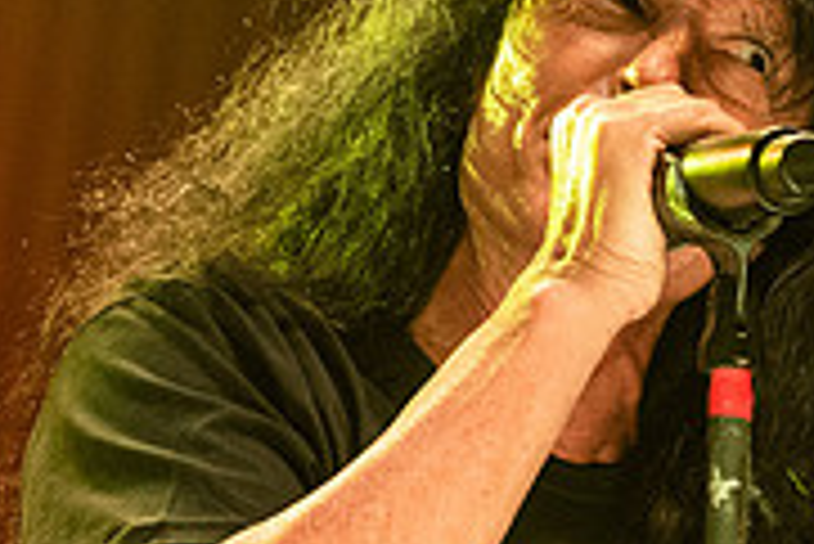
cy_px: 72
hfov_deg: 8.8
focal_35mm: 232
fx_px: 5250
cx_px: 796
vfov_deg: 5.9
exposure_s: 1/400
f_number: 3.2
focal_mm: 55
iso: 2500
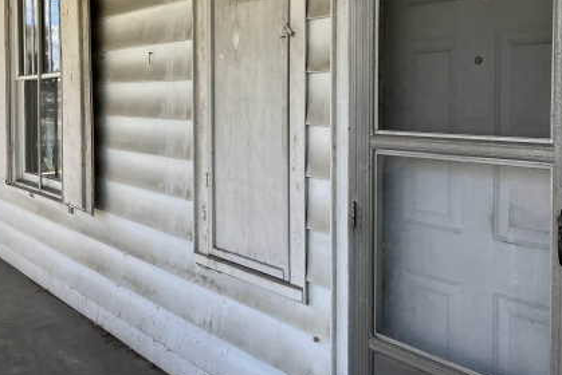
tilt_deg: -0.4
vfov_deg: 30.9
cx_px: 192
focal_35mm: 43
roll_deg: +0.8
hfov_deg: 44.8
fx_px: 672
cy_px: 117
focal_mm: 5.1
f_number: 1.6
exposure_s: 1/975
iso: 50
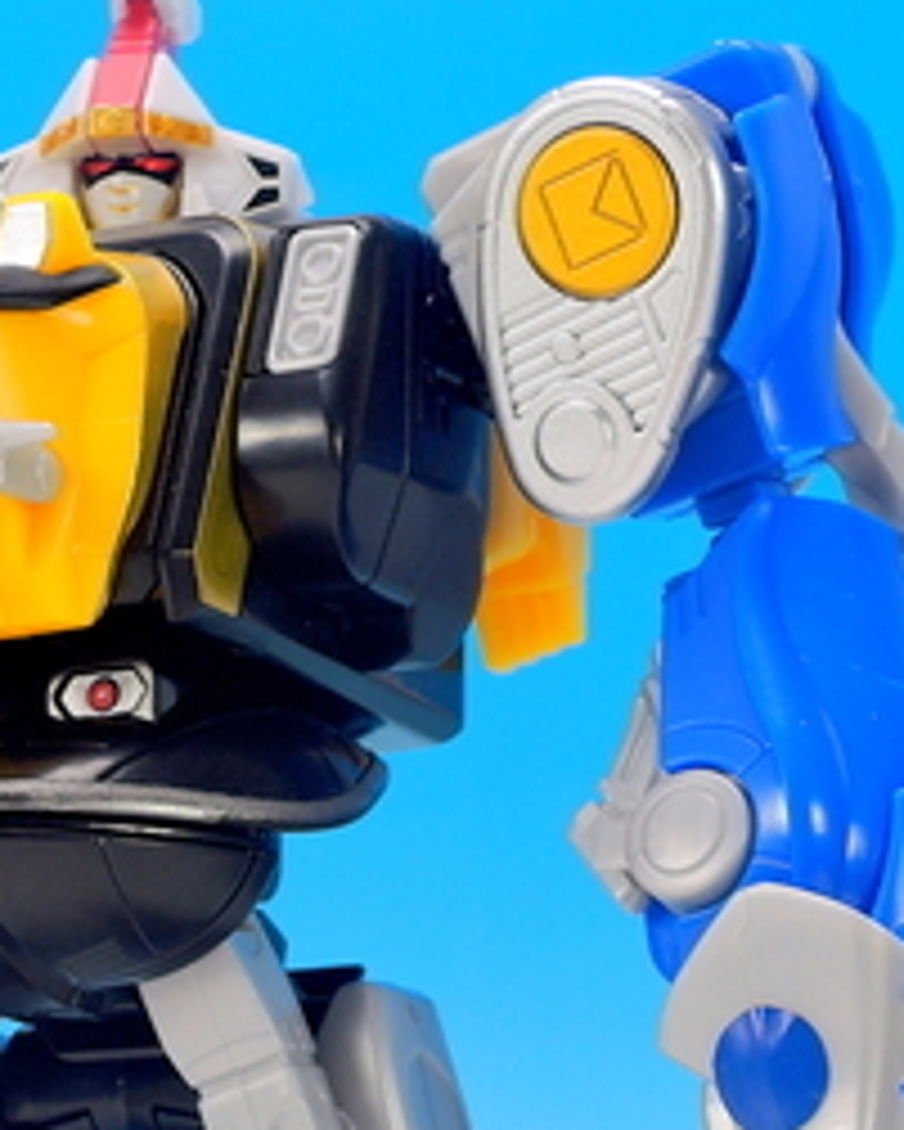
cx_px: 166
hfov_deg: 11.0
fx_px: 4679
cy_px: 1180
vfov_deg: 13.5
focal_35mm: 140
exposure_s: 1/1.6
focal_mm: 12.8
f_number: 5.8
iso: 80
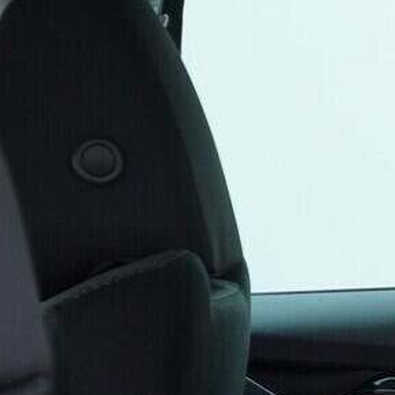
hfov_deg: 10.2
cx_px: 889
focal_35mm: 153
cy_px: 479
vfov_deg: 11.2
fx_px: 1975
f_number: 2.8
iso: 125
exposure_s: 1/40
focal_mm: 24
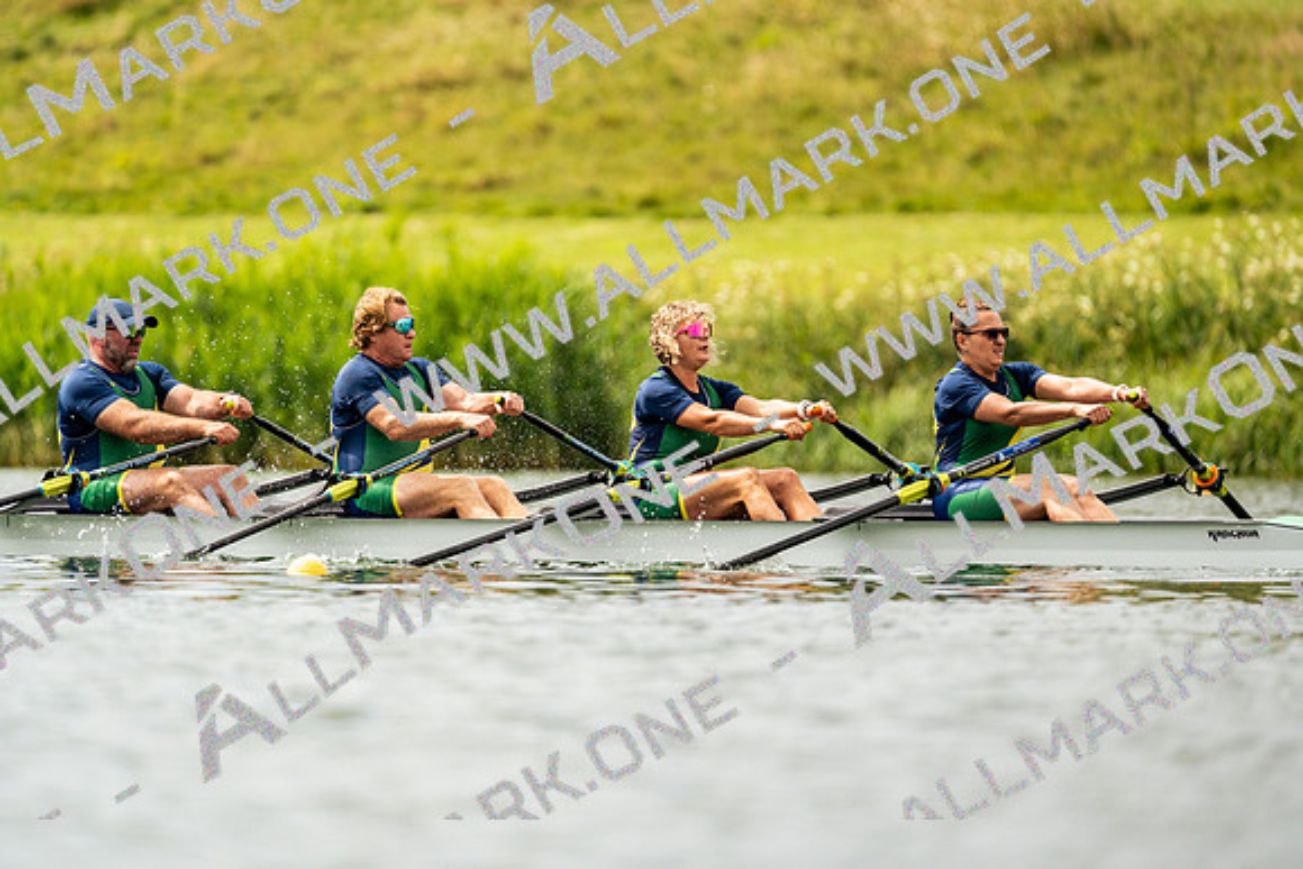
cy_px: 434
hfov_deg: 3.4
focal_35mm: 600
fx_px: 21721
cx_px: 652
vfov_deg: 2.3
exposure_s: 1/2000
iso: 320
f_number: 6.3
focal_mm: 600
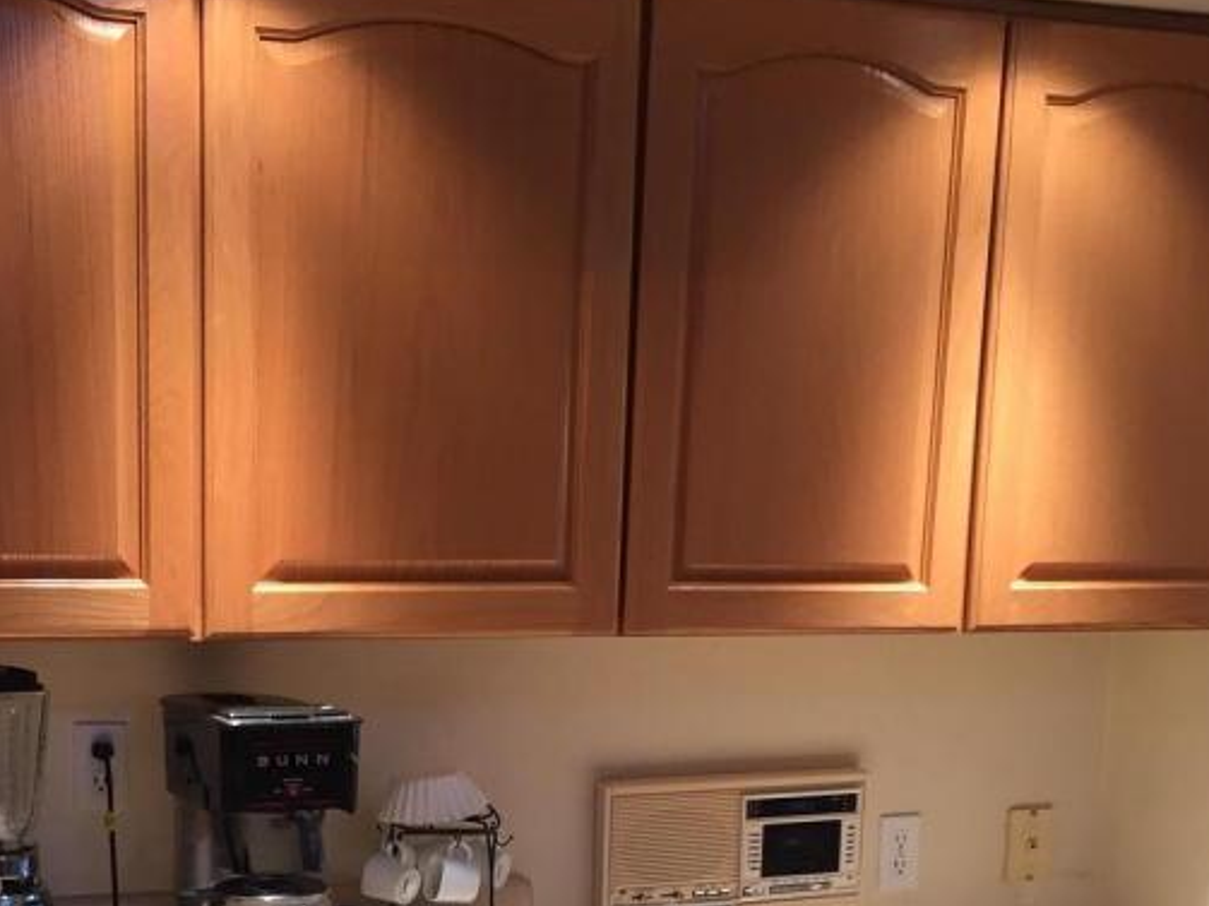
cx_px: 361
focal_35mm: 59
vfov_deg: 23.8
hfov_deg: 32.3
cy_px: 887
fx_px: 2060
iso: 64
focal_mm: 4.15
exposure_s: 1/30
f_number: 2.2
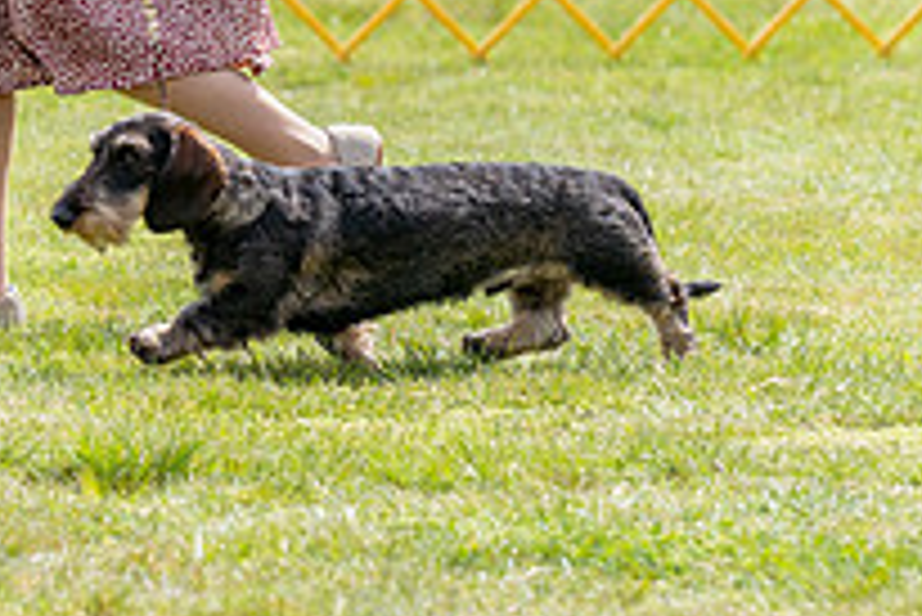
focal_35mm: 324
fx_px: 8304
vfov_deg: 4.2
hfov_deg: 6.3
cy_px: -241
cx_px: 144
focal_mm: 108
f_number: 3.5
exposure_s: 1/1000
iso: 100
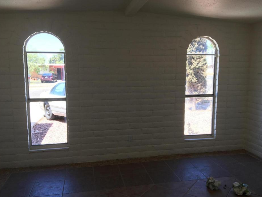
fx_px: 242
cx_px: 136
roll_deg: +0.2
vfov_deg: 44.1
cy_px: 104
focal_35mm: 32
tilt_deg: -7.8
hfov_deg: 56.8
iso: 25
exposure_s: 1/120
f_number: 2.2
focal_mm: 4.15
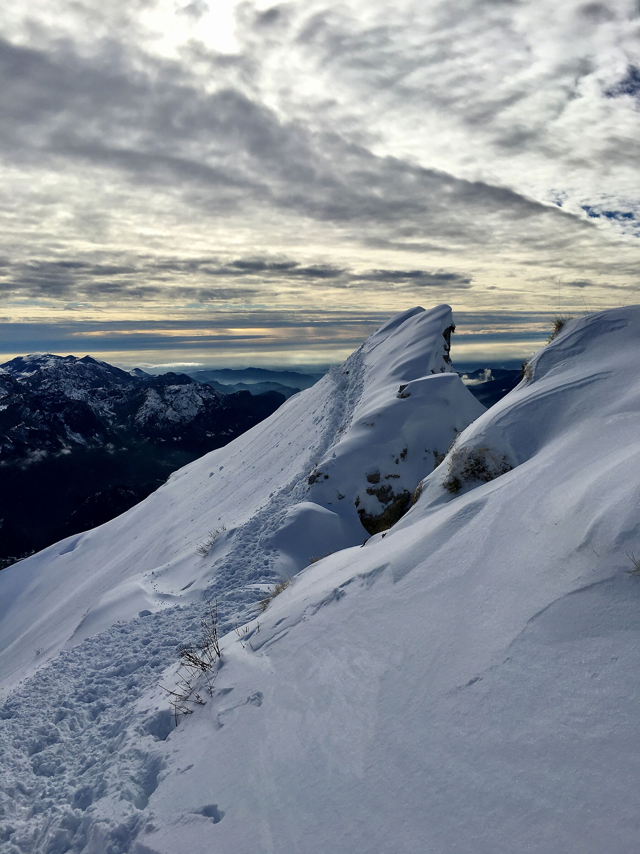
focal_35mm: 29
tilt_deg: -7.3
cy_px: 427
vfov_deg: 61.7
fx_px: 715
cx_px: 320
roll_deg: +0.5
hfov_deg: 48.2
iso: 25
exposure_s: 1/4808
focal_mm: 4.15
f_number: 2.2
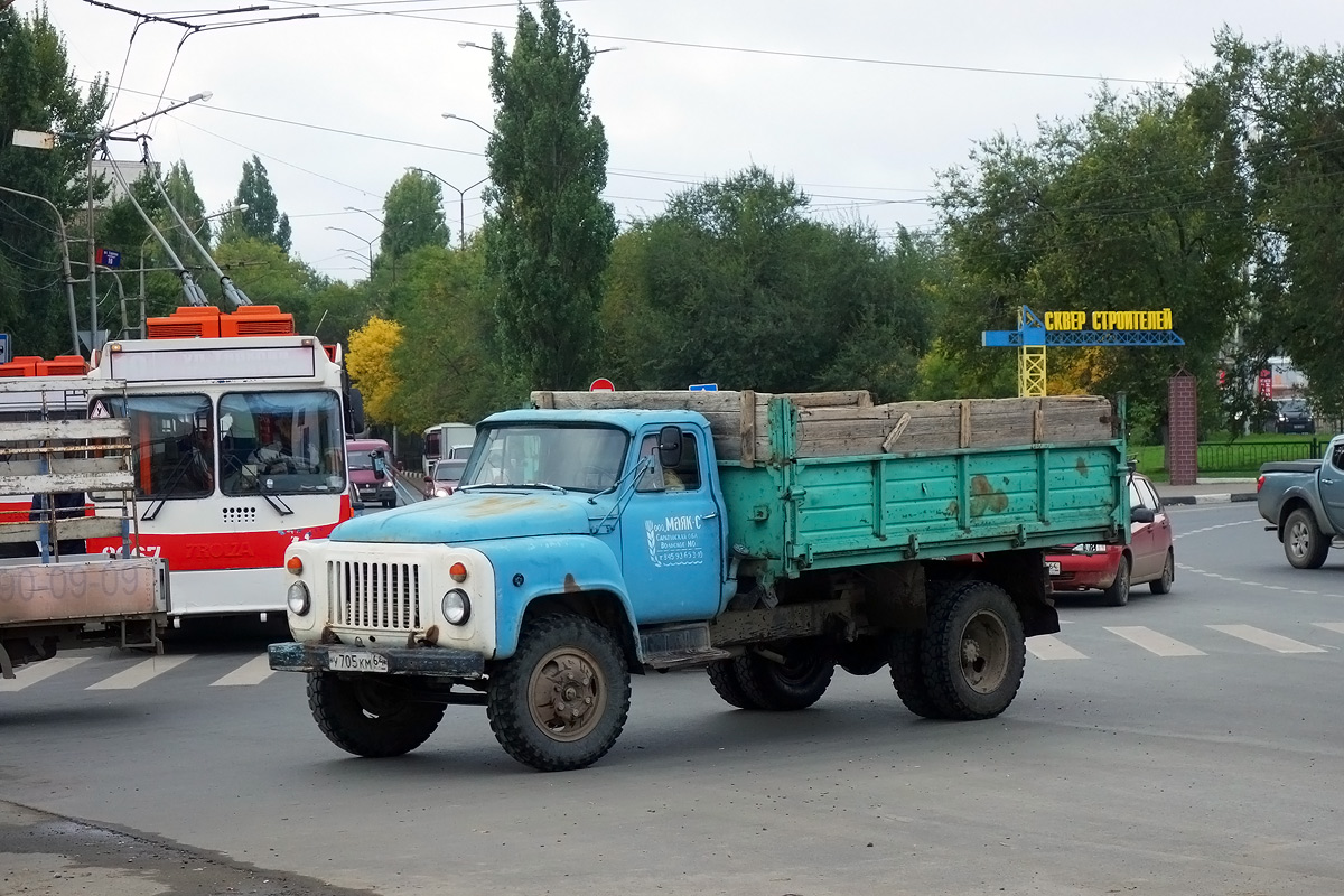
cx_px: 672
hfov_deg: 28.8
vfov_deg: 19.5
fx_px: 2613
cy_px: 448
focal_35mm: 70
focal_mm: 25.93
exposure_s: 1/500
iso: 160
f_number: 4
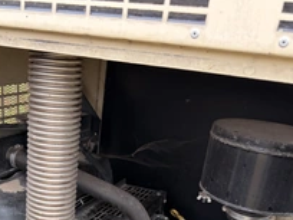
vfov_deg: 29.2
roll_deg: -5.0
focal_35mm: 47
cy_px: 213
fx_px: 398
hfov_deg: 39.6
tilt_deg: -25.1
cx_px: 82
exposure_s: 1/121
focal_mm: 6.76
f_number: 1.78
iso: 200
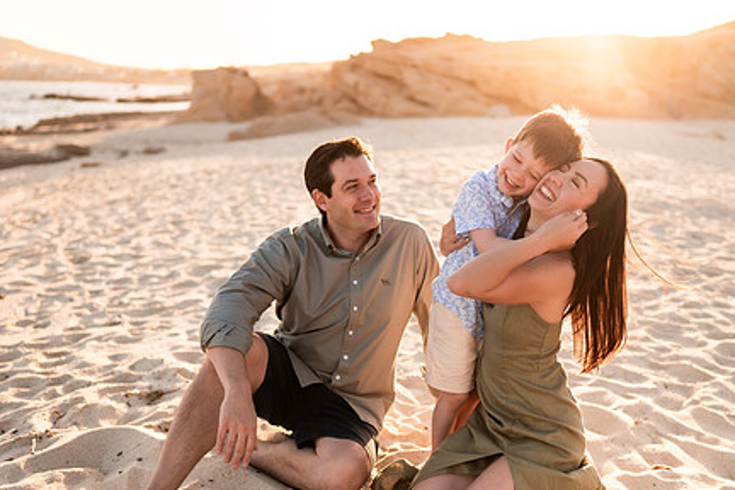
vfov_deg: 28.6
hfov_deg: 41.9
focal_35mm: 47
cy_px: 288
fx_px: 960
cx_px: 366
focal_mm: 35
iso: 100
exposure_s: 1/2500
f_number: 1.8
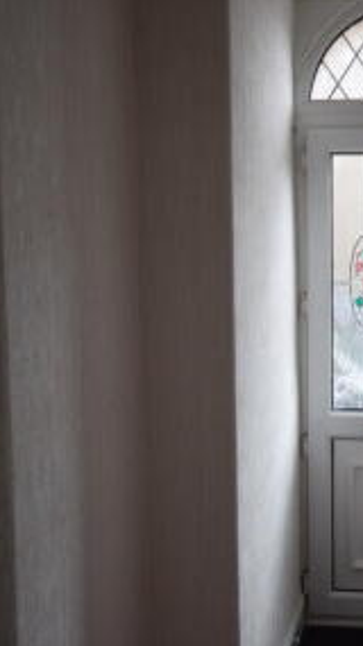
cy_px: 318
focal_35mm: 42
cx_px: 352
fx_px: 720
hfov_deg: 26.9
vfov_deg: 48.4
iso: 400
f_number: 5
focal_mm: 16
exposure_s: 1/80
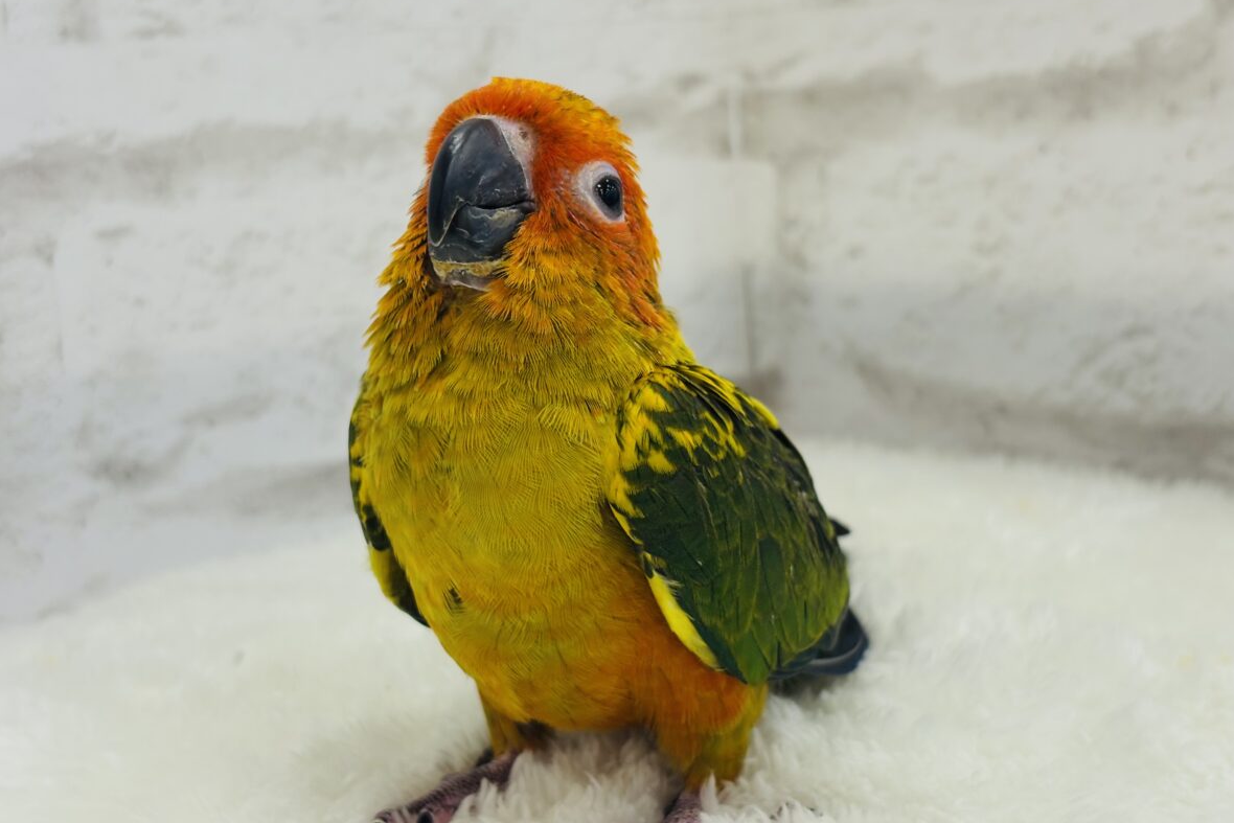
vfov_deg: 24.6
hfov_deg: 36.2
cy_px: 373
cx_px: 610
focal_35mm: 55
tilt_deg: -8.8
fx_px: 1885
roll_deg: +4.7
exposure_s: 1/100
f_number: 1.6
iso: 80
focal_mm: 5.96
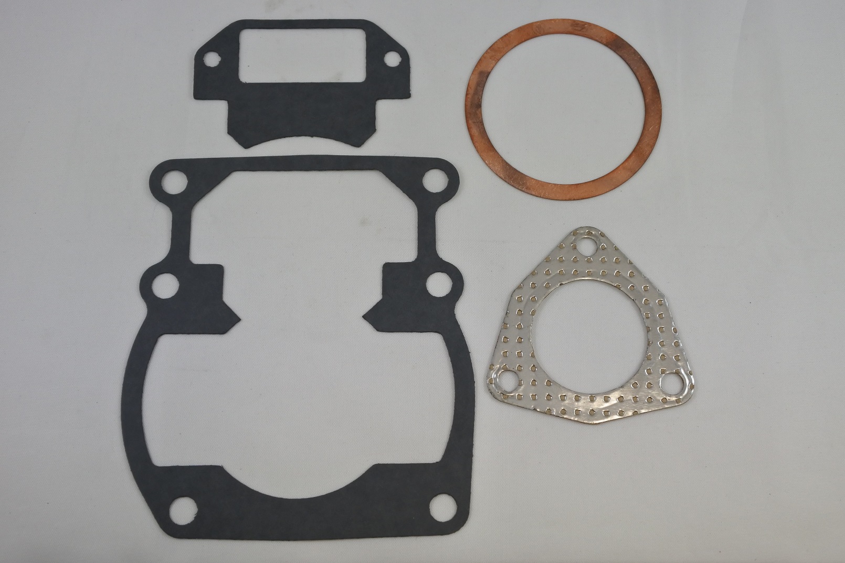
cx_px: 422
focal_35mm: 43
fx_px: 1009
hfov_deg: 45.4
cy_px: 282
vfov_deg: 31.2
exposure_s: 1/250
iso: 400
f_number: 4.5
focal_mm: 16.1
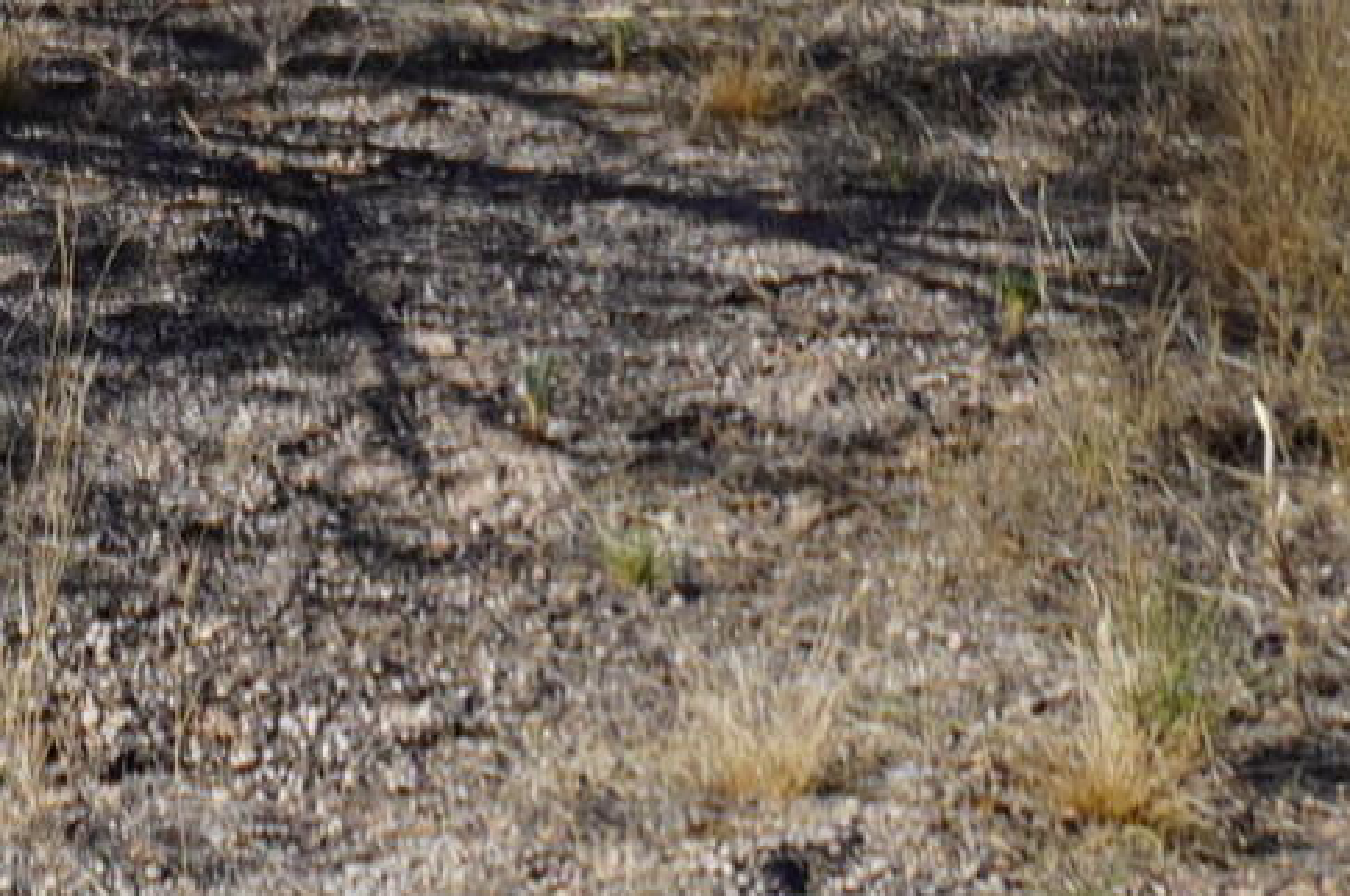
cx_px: -2015
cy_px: -1611
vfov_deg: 4.9
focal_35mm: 269
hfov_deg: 7.2
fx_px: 10077
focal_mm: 29
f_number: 5.6
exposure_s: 1/800
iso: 100
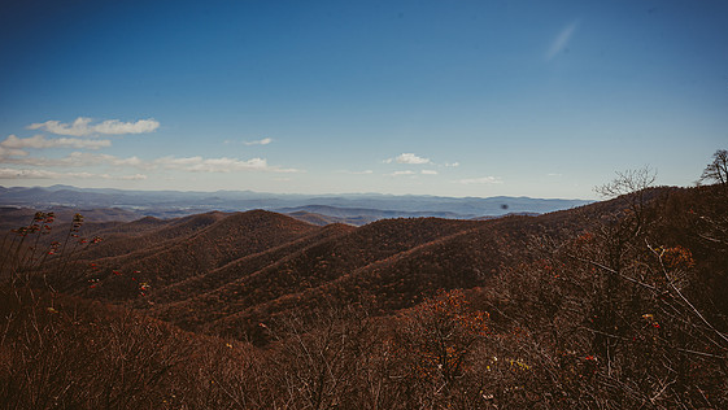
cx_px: 365
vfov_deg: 44.4
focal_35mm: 26
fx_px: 502
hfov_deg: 71.9
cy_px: 186
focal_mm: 24
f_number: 10
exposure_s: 1/320
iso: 100
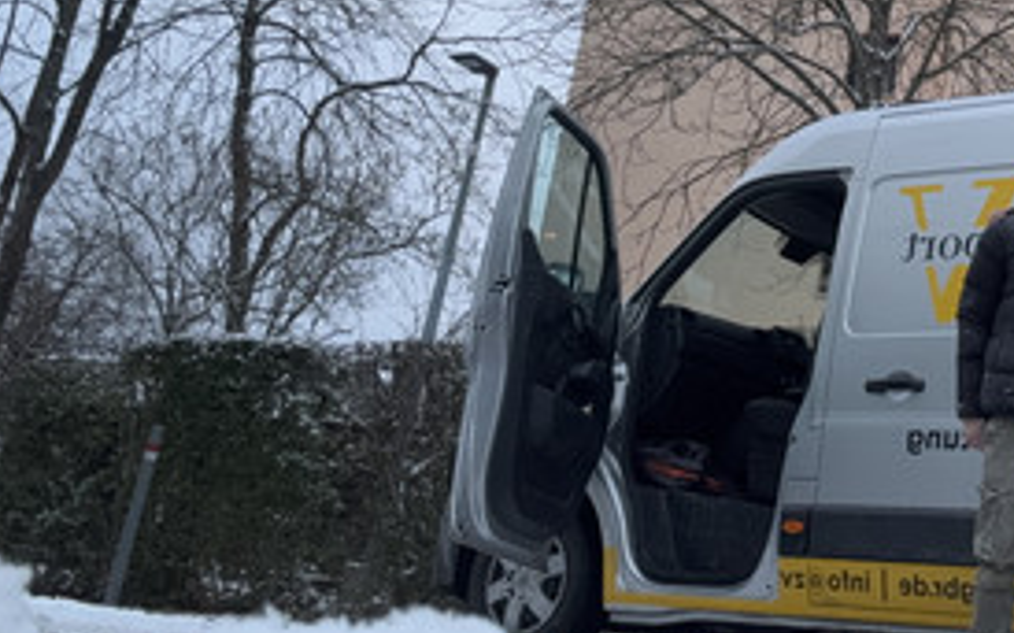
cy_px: 37
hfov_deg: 34.0
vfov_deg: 22.1
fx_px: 1575
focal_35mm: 57
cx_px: 892
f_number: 1.9
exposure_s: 1/386
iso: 25
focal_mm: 2.69
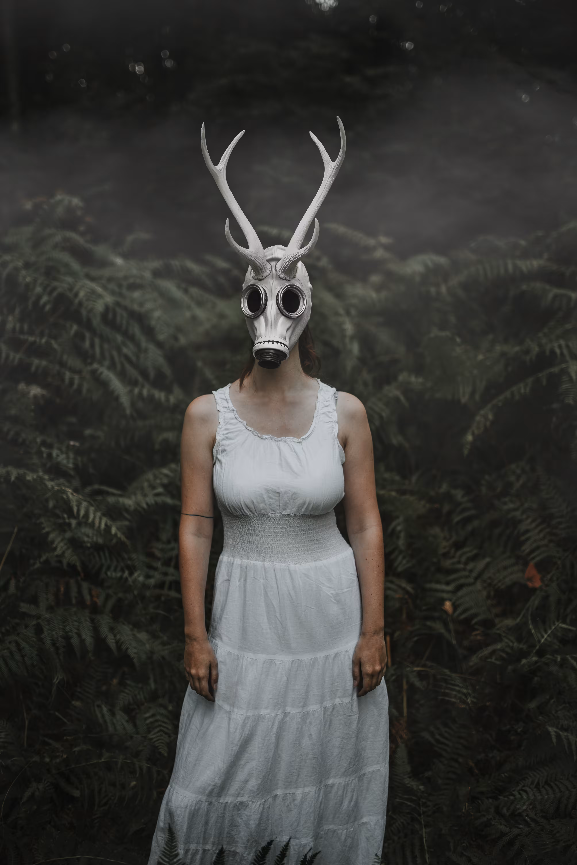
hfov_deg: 37.9
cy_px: 432
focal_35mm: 35
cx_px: 288
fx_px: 841
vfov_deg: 54.4
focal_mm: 35
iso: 320
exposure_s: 1/640
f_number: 1.4
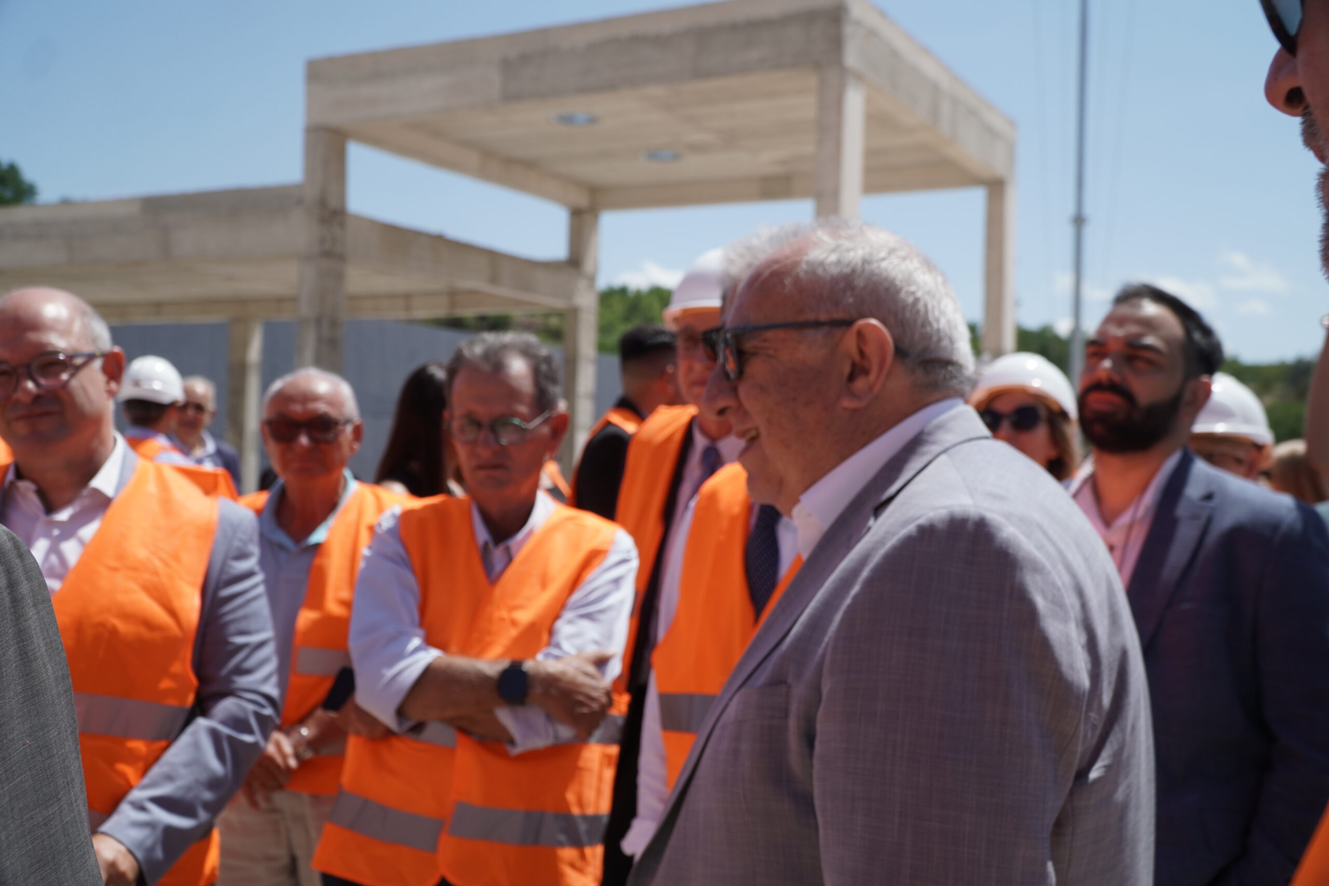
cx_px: 664
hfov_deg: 55.1
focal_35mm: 34
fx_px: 1274
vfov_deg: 38.4
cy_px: 443
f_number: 5
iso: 100
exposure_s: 1/800
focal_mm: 23
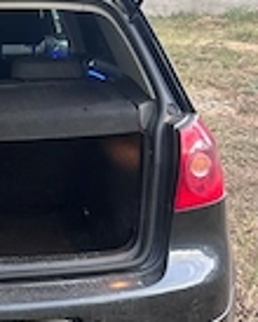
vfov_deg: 25.5
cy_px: 99
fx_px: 705
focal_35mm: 74
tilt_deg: -10.5
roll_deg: +1.1
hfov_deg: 19.4
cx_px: -59
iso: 250
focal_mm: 5.96
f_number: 1.6
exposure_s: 1/60
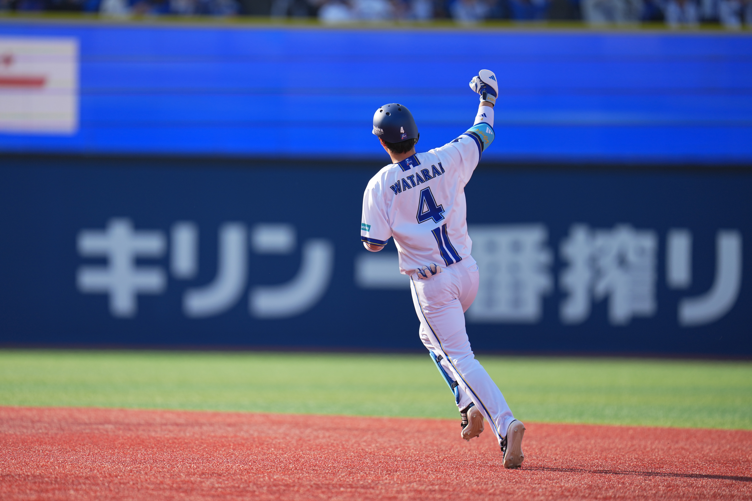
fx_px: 8355
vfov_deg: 3.4
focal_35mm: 400
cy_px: 250
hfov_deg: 5.2
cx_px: 376
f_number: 2.8
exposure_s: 1/2000
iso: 250
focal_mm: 400
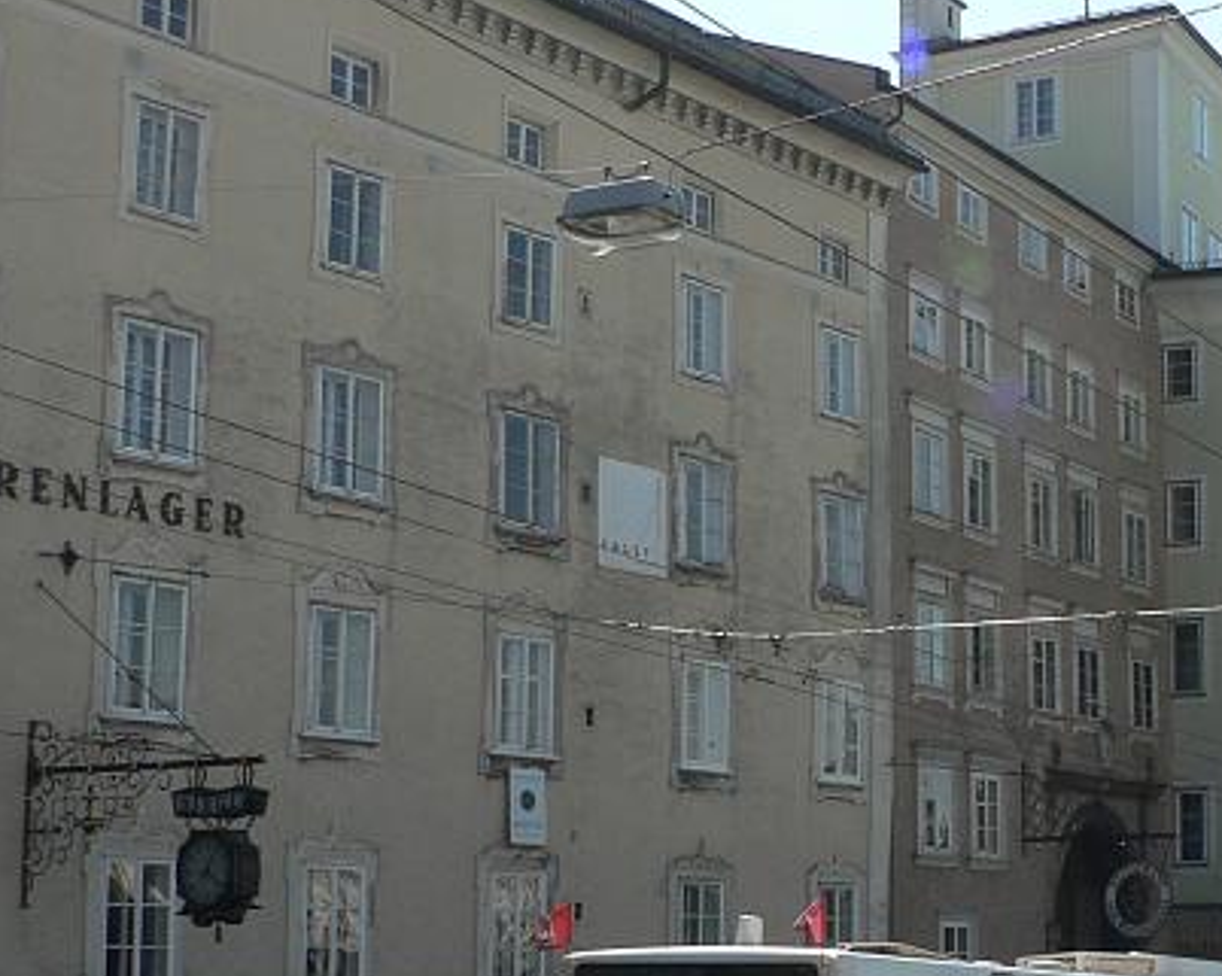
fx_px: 2530
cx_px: 1061
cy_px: 648
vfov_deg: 21.8
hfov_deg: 26.4
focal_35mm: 70
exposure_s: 1/400
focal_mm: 6
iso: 80
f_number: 5
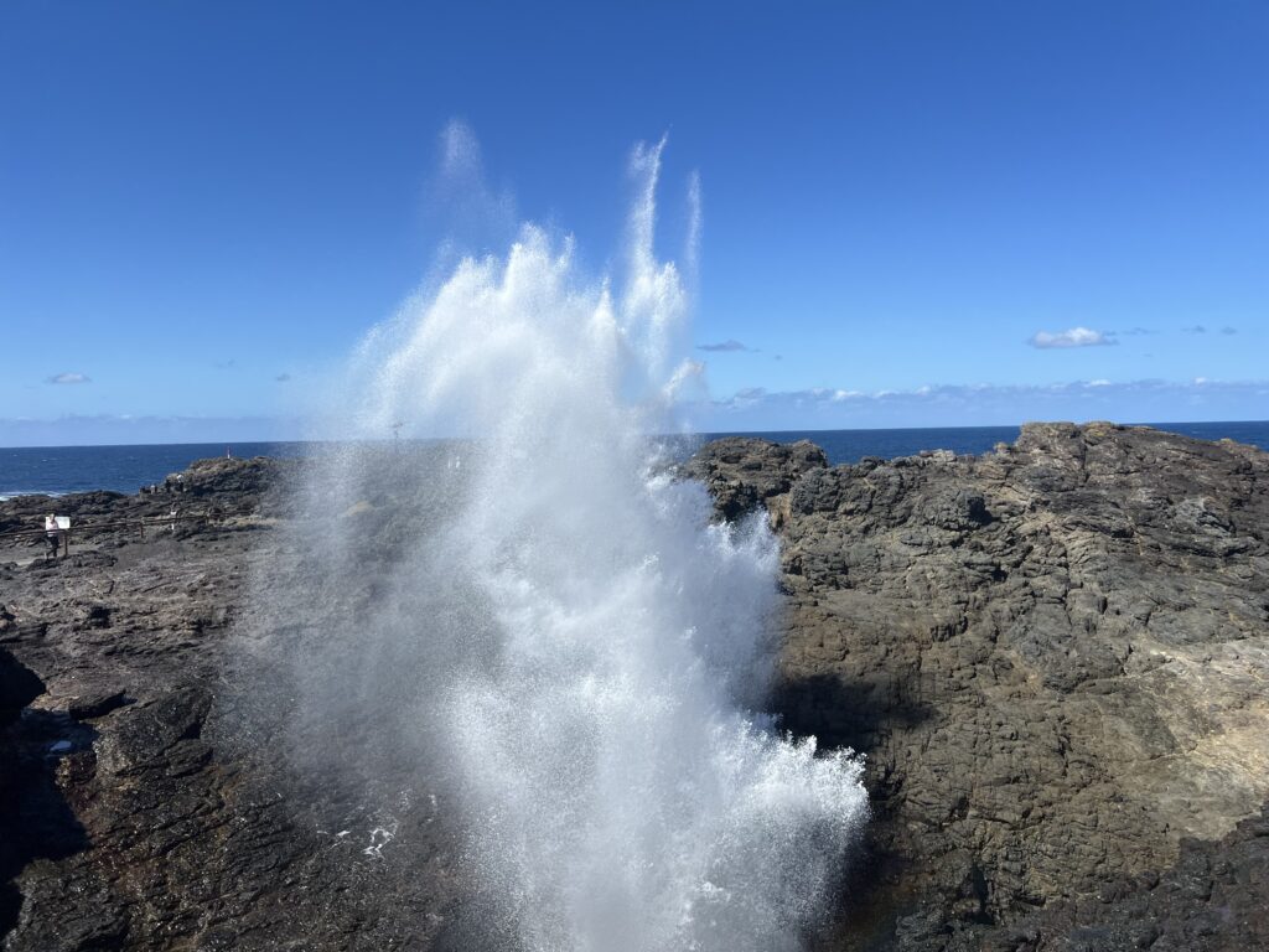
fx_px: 953
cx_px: 634
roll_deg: +1.5
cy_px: 476
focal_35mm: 26
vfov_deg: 53.1
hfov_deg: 67.3
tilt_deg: -2.7
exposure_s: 1/6211
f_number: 1.5
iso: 50
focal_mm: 5.7
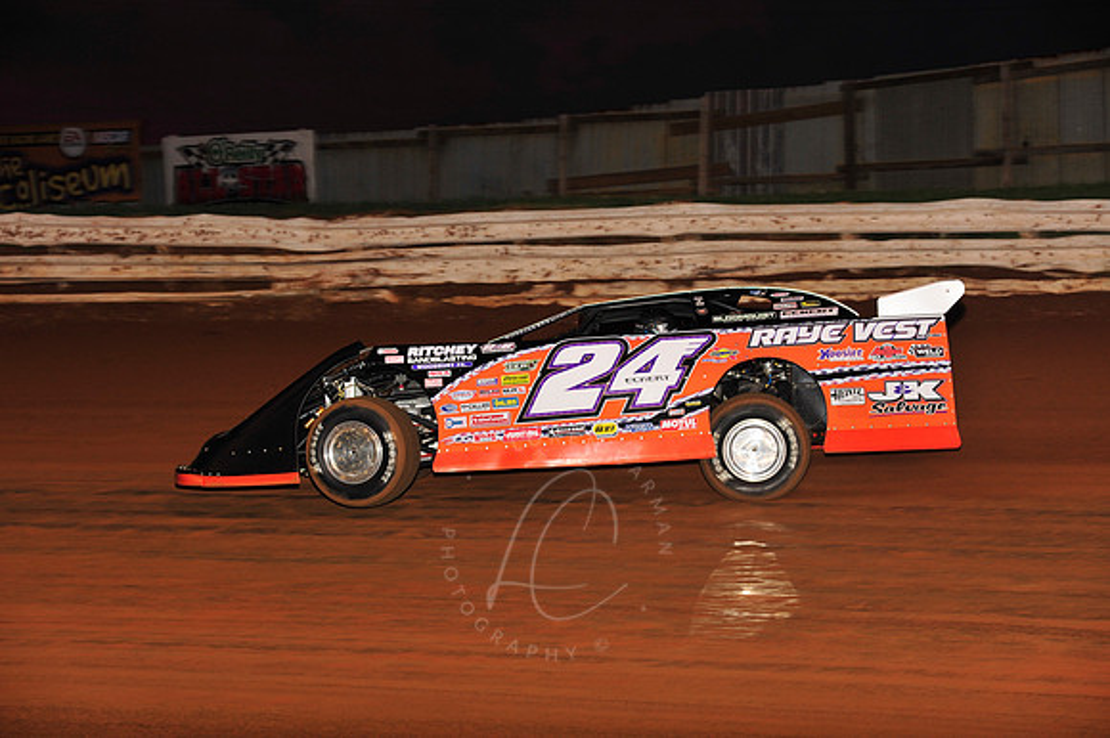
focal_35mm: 112
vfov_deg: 12.2
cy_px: 369
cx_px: 555
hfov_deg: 18.3
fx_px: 3451
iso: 800
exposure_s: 1/320
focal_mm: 112
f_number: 6.3
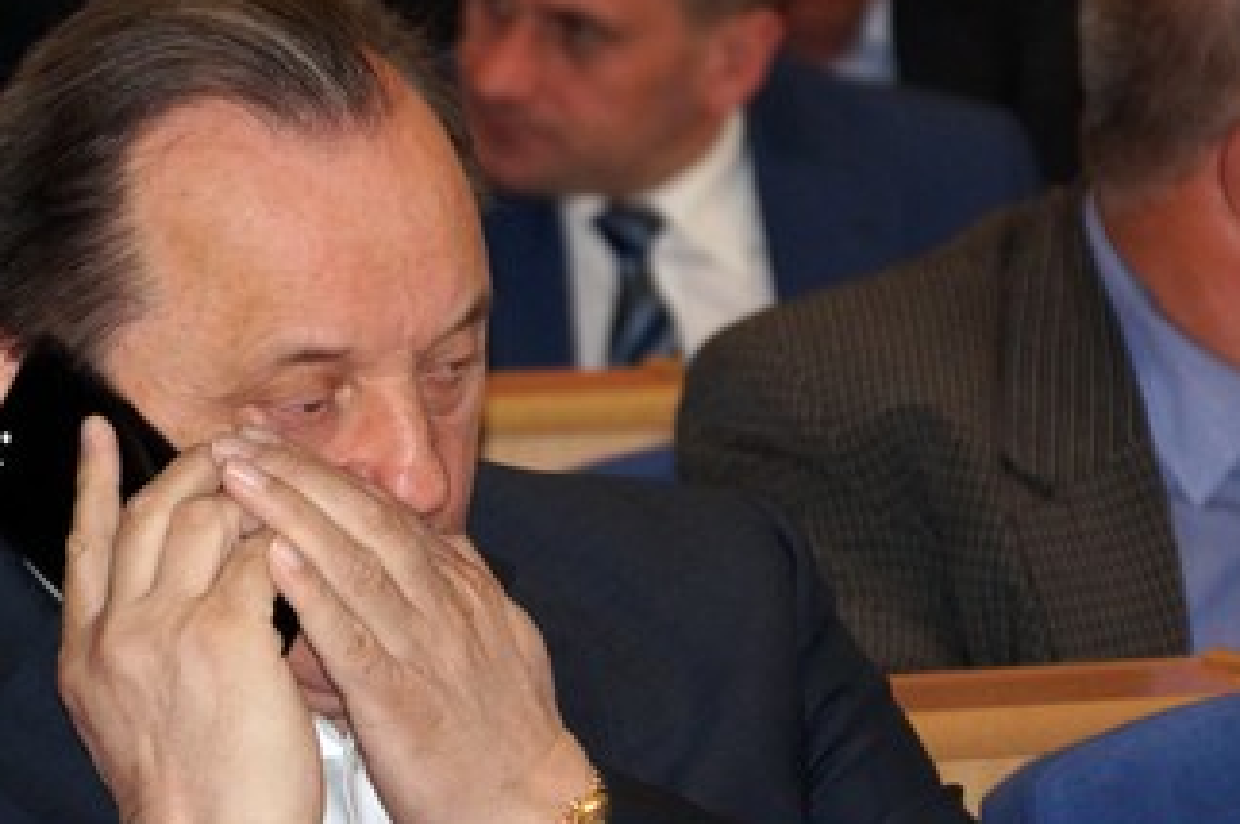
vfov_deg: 3.8
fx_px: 12353
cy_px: 383
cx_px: 173
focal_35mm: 359
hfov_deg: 5.7
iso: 800
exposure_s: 1/60
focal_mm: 110
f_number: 5.6
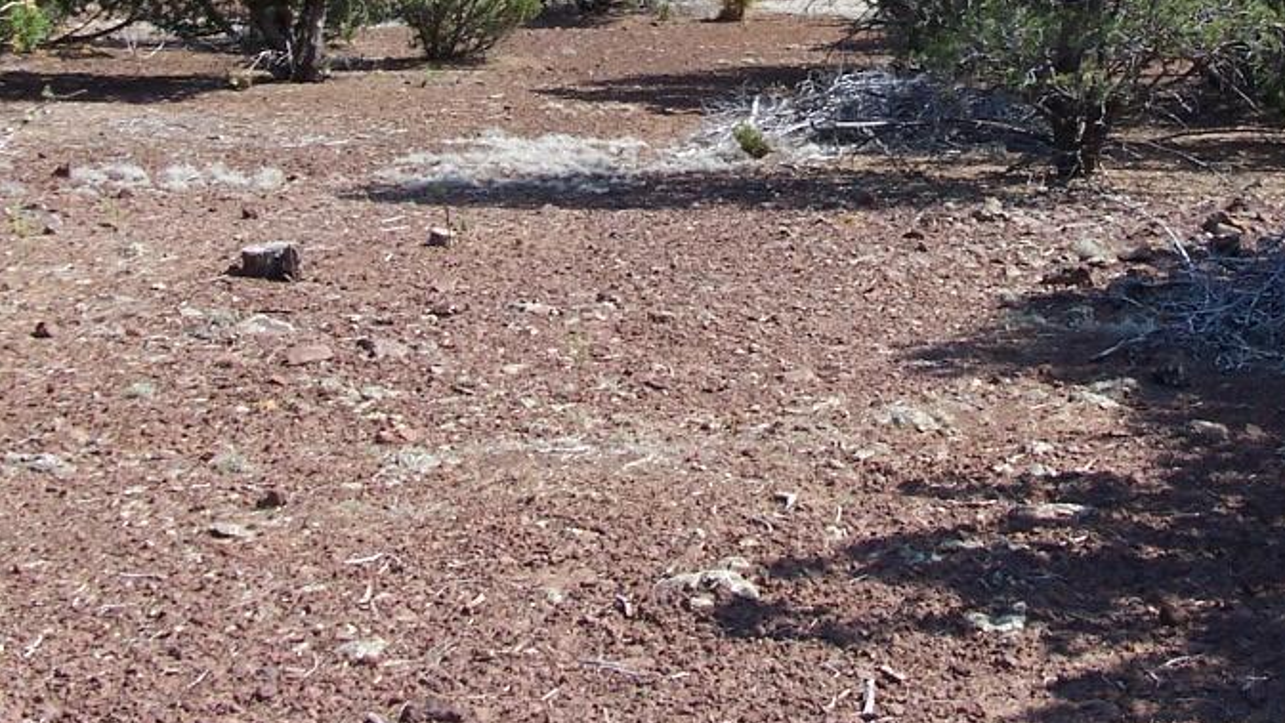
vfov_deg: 17.2
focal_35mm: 68
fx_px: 2318
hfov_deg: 30.7
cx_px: 899
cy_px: -61
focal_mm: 6
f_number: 4
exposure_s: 1/350
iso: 80
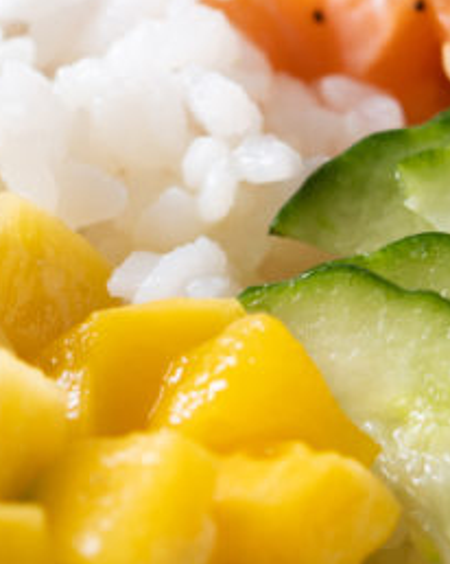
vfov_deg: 5.9
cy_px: 193
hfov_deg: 4.7
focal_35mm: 328
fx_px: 5467
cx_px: 46
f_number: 4.5
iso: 100
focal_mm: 60
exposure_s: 1/200
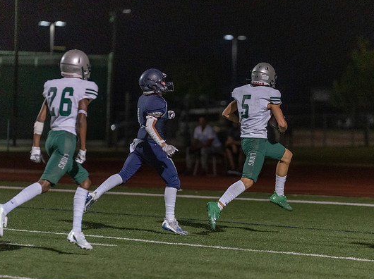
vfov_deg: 5.5
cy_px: 140
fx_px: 2913
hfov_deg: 7.3
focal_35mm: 270
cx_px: 227
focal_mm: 200
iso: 5000
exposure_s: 1/1000
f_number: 2.8
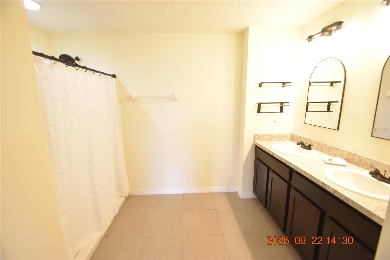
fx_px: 162
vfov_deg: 77.3
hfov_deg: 100.4
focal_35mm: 15
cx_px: 195
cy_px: 130
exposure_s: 1/60
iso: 1000
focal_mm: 10
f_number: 3.5
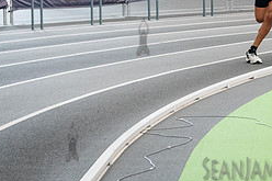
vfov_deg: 6.4
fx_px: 1623
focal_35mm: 215
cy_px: 2
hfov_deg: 9.4
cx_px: 338
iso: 6400
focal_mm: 62
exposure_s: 1/1000
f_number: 3.5
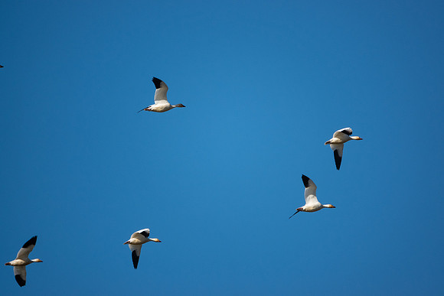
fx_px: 7976
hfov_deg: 3.2
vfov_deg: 2.1
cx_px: 232
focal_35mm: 647
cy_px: 137
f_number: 4
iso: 125
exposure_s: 1/1250
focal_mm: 220
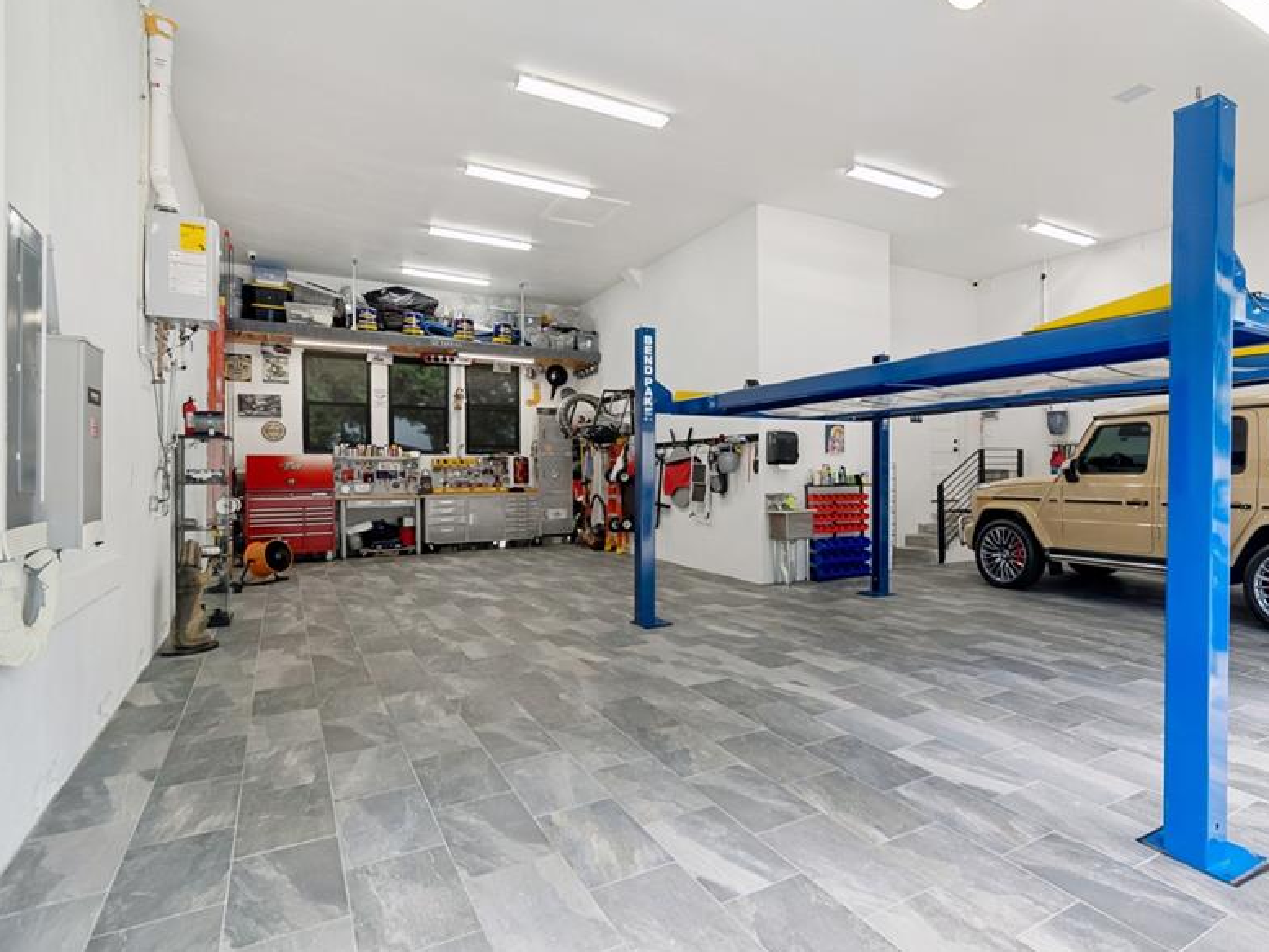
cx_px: 807
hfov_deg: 82.8
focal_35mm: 19
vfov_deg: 68.7
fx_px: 697
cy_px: 470
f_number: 7.1
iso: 100
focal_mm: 10
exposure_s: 1/20
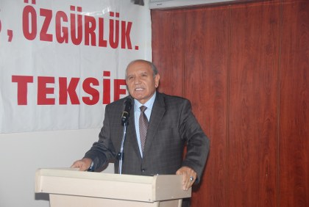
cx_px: 154
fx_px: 645
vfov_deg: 18.3
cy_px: 104
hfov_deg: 26.9
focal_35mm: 75
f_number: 4.8
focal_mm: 50
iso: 200
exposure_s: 1/60
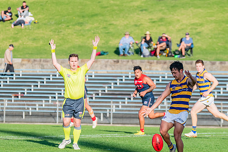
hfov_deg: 4.3
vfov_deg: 2.9
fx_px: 3041
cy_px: 100
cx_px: 171
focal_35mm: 480
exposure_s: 1/1600
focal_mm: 250
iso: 800
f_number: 7.1
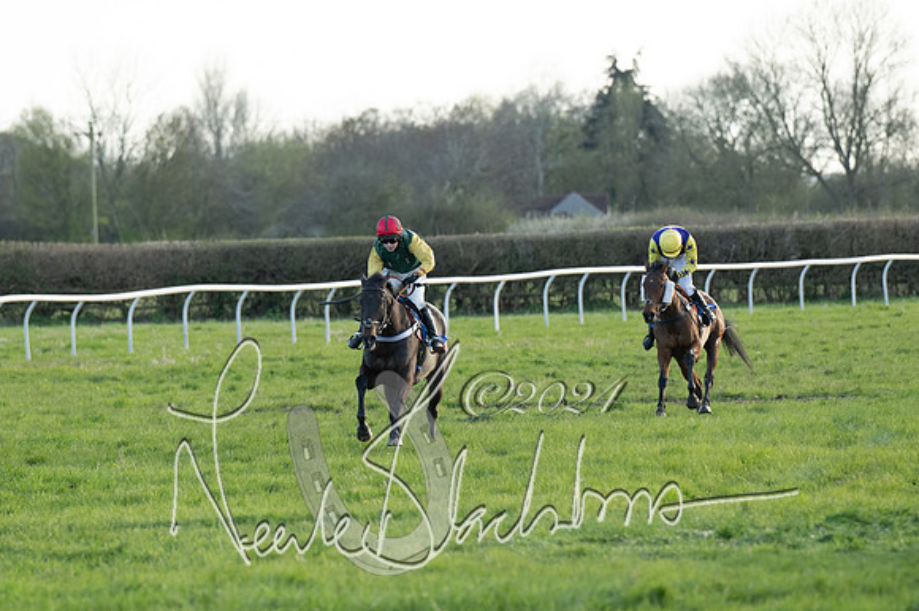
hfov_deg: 6.9
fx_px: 7654
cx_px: 460
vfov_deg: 4.6
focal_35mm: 300
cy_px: 306
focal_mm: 200
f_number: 4
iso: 800
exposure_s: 1/1000
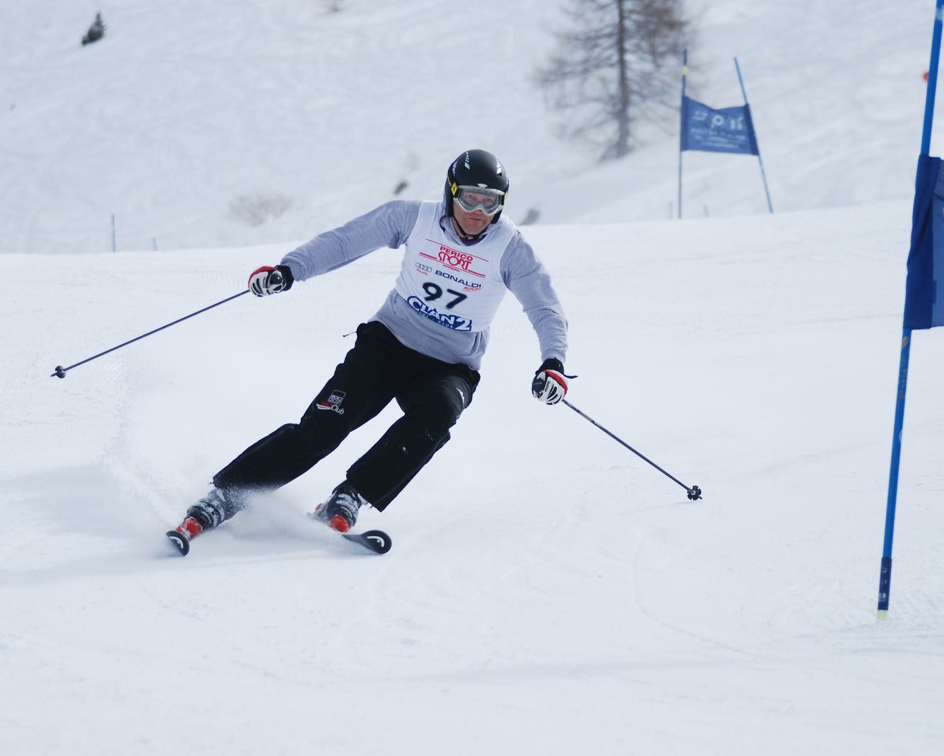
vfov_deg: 5.6
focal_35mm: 279
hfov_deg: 6.9
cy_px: 378
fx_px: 7783
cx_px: 447
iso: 100
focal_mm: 165
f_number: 5.3
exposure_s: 1/1000
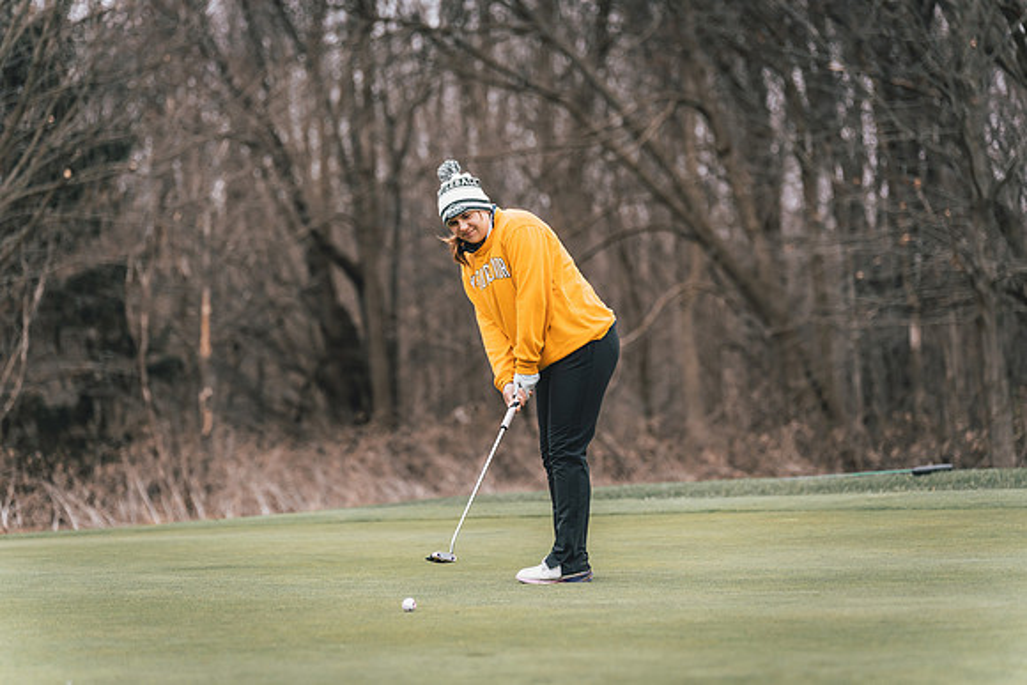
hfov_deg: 16.6
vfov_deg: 11.1
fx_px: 3523
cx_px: 514
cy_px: 343
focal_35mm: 123
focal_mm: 119
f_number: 2.8
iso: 640
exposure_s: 1/3200
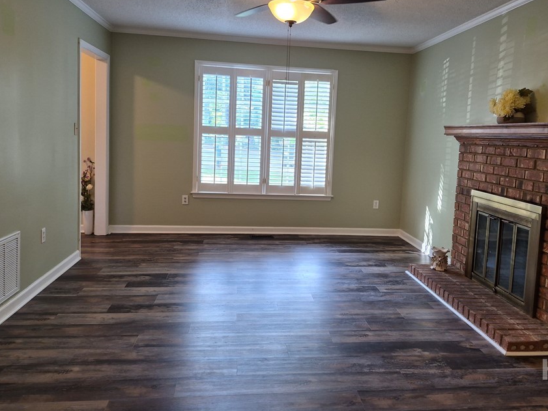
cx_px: 298
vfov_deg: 49.5
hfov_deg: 63.3
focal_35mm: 28
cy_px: 171
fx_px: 443
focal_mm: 5.4
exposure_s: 1/120
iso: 250
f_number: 1.8
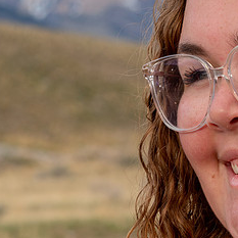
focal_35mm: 286
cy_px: 102
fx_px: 2225
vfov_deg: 6.1
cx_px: 171
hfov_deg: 6.1
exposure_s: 1/80
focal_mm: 85
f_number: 11
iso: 200
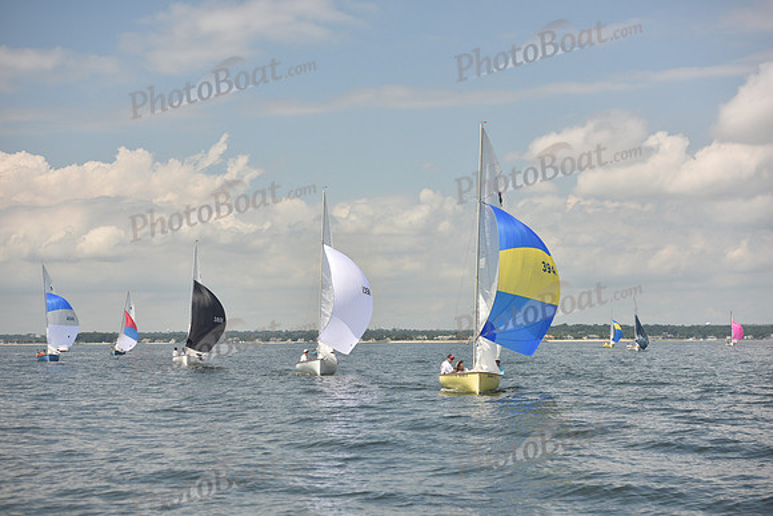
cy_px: 258
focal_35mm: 70
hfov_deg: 28.8
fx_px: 1503
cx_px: 386
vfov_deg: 19.5
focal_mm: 70
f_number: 4.5
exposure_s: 1/1250
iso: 250
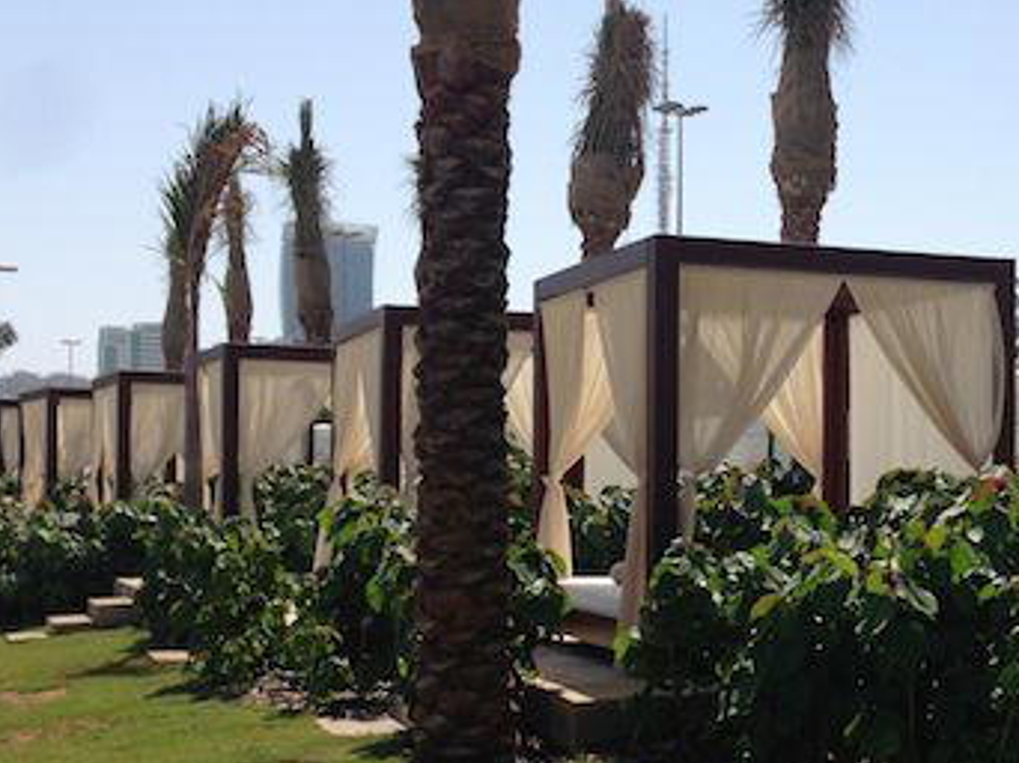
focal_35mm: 56
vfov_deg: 26.0
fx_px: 1647
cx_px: 787
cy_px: 481
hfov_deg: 33.6
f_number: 2.4
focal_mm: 4.12
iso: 50
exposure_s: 1/2358
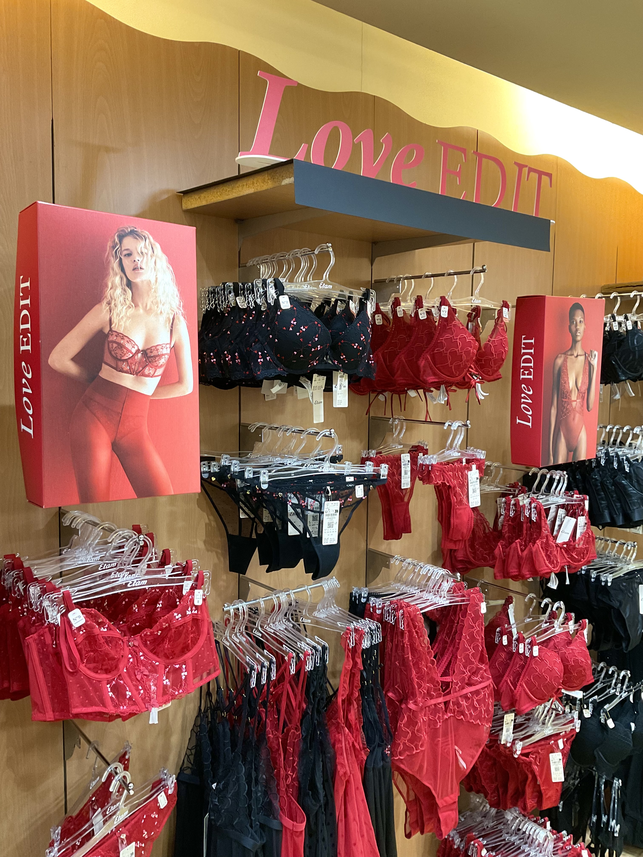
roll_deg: -2.5
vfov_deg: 61.7
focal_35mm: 29
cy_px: 428
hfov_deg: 48.2
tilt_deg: -5.5
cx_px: 322
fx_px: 718
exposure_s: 1/50
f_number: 1.8
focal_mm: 3
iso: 125
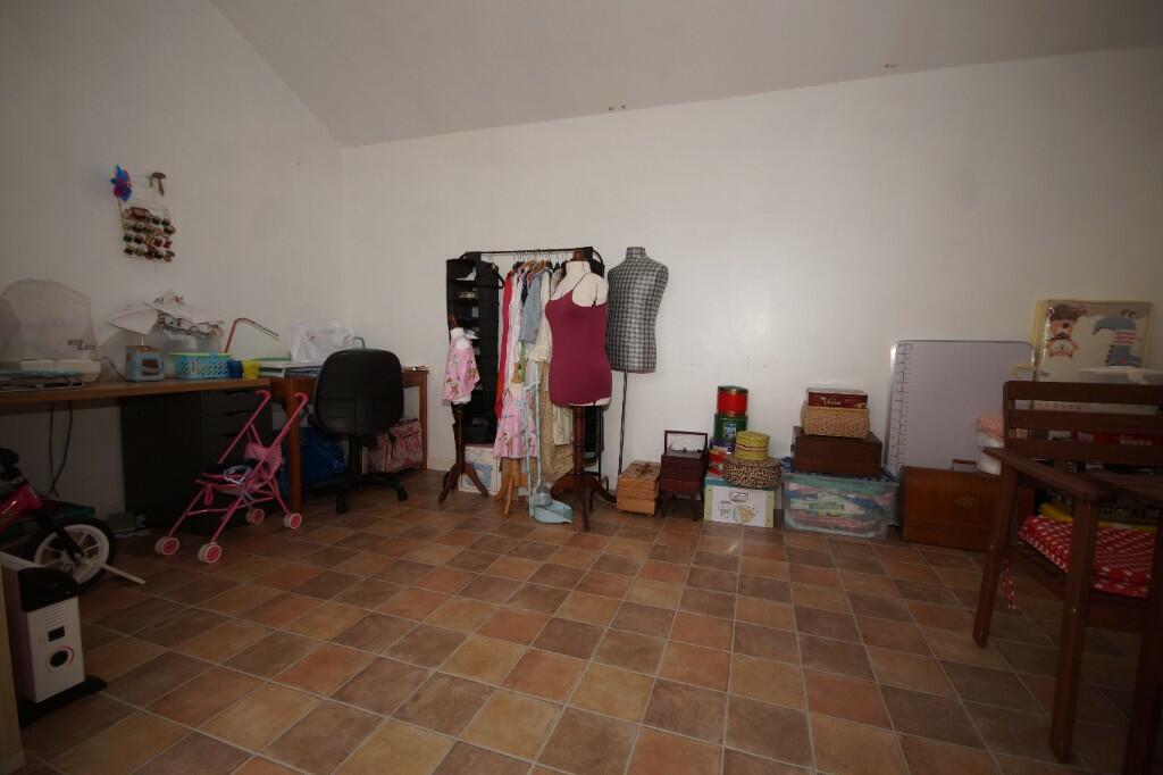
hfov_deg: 100.4
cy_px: 388
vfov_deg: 77.3
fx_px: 484
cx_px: 582
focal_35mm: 15
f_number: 4
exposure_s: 1/60
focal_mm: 10
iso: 125
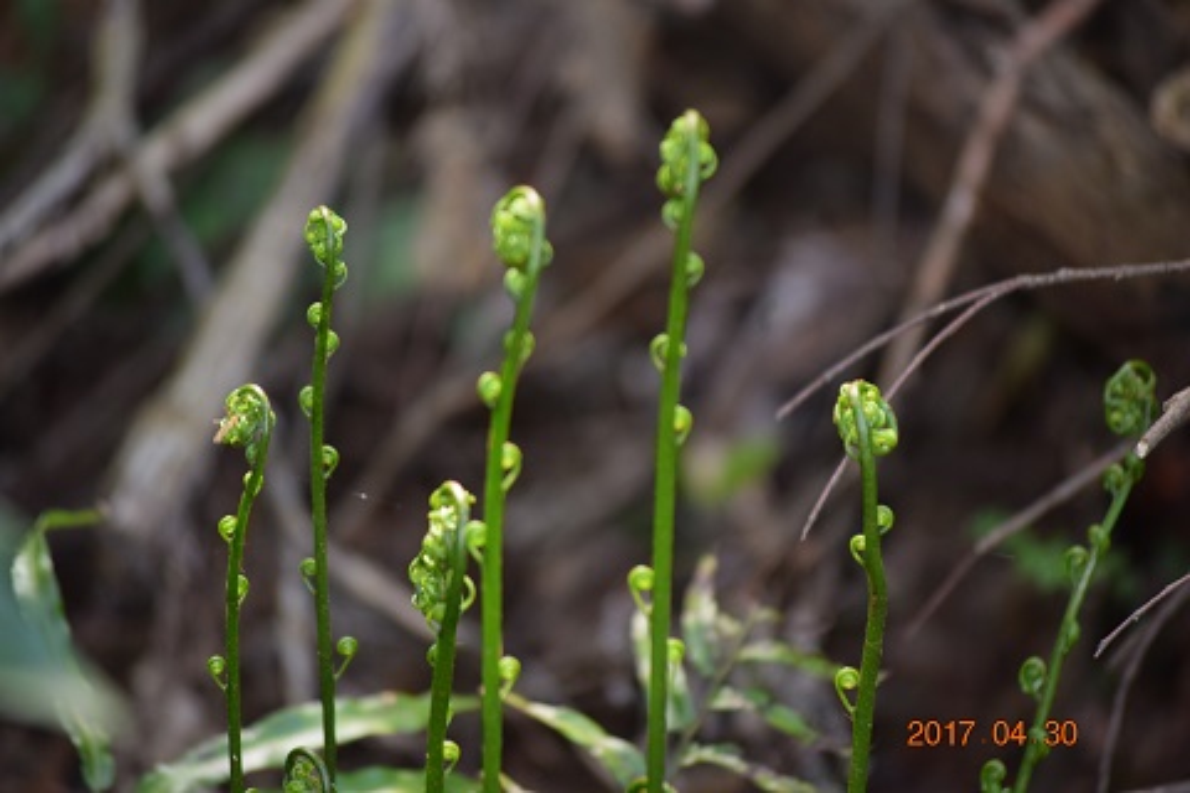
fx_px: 7437
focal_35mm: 225
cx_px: 595
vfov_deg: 6.1
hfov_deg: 9.1
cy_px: 396
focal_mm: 150
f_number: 5
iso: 800
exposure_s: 1/100
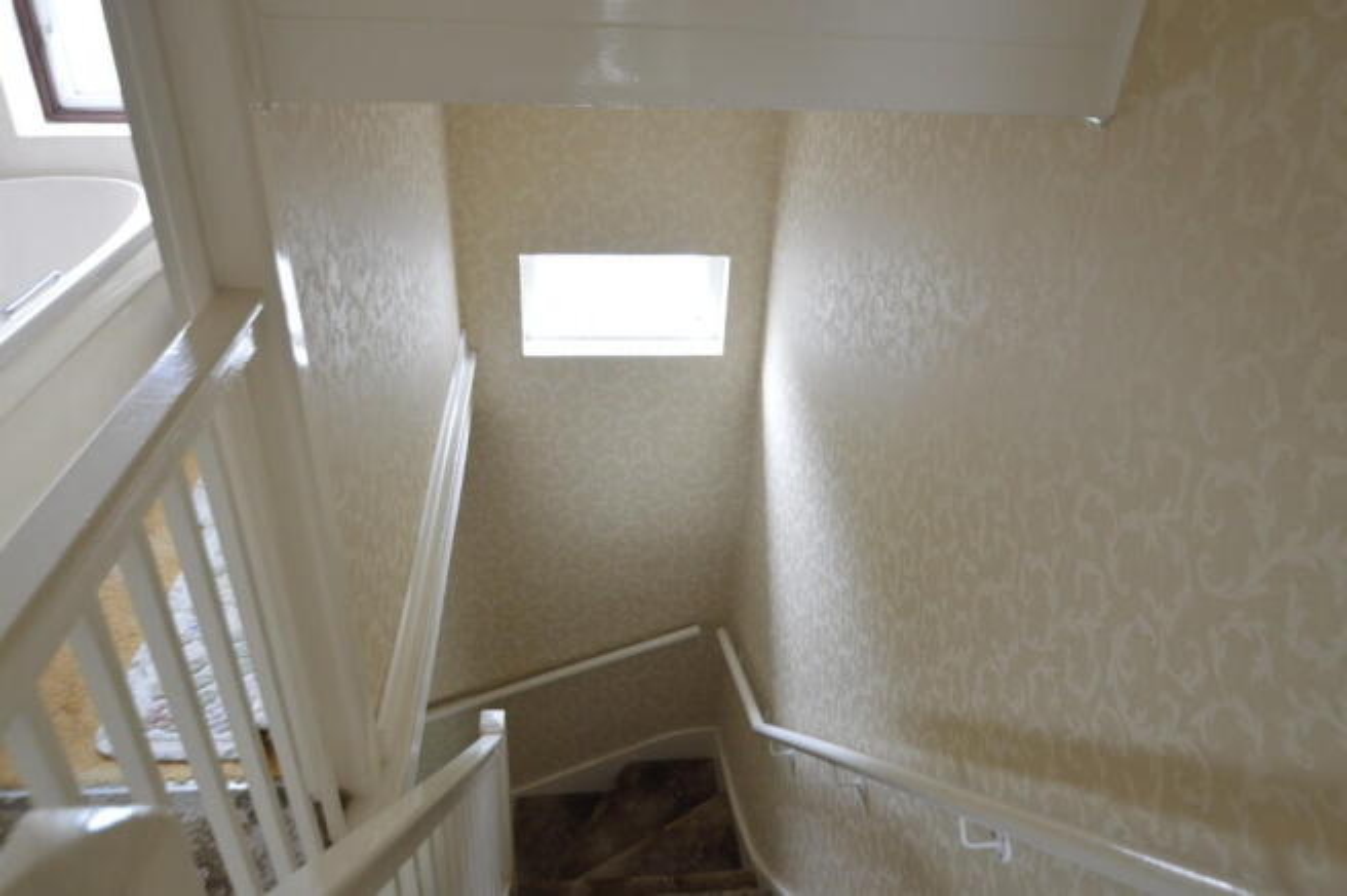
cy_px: 448
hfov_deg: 73.8
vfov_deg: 53.0
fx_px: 897
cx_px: 674
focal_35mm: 24
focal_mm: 16
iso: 900
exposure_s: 1/60
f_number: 4
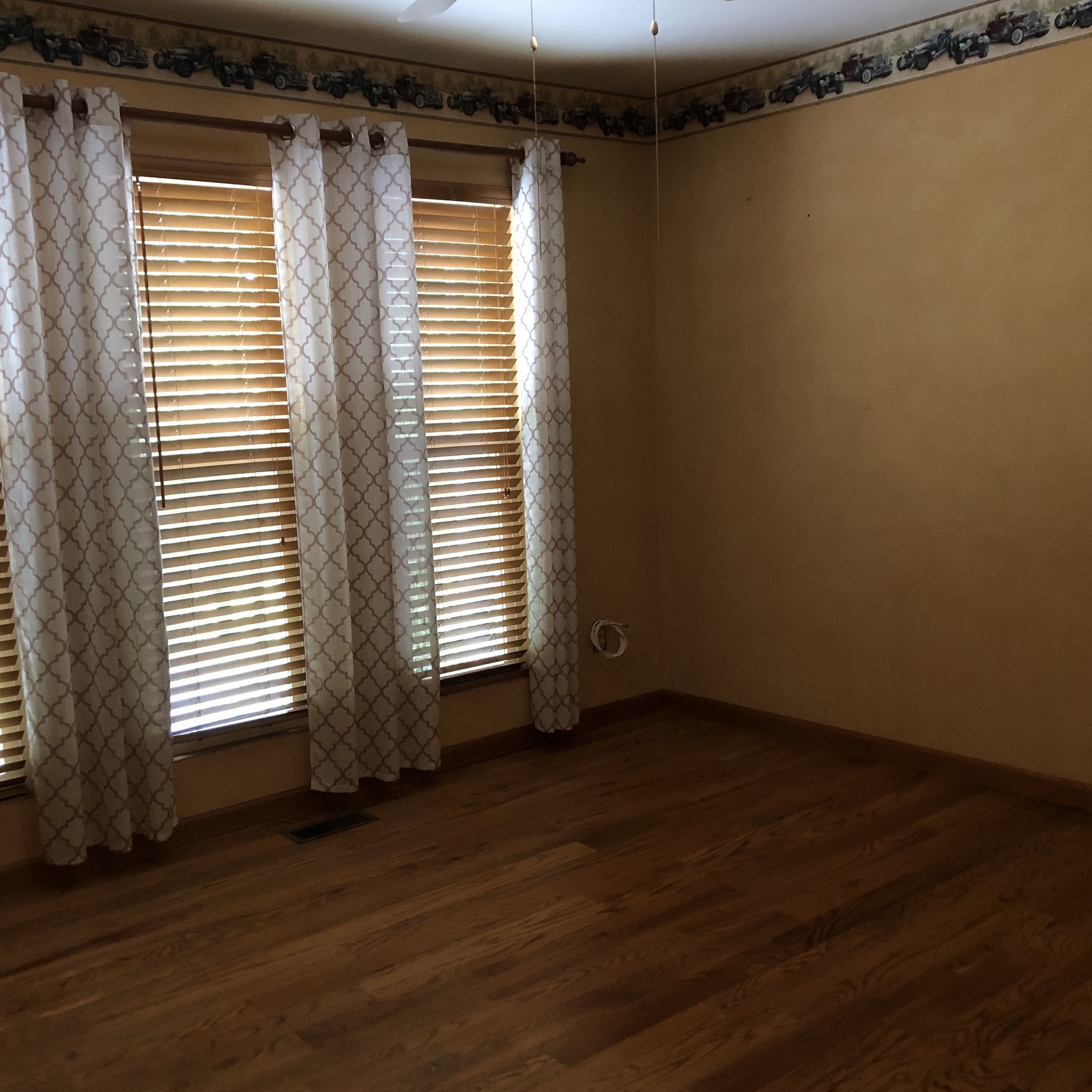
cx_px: 524
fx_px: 1213
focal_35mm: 34
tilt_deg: -8.4
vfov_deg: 48.4
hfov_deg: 48.4
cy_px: 536
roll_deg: +2.7
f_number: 1.8
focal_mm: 3.99
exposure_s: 1/11
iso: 100
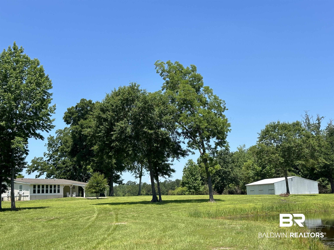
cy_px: 125
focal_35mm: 48
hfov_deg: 39.7
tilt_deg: +9.2
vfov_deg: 30.3
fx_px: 463
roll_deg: +2.2
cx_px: 167
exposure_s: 1/2667
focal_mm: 6.86
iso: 64
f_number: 1.78
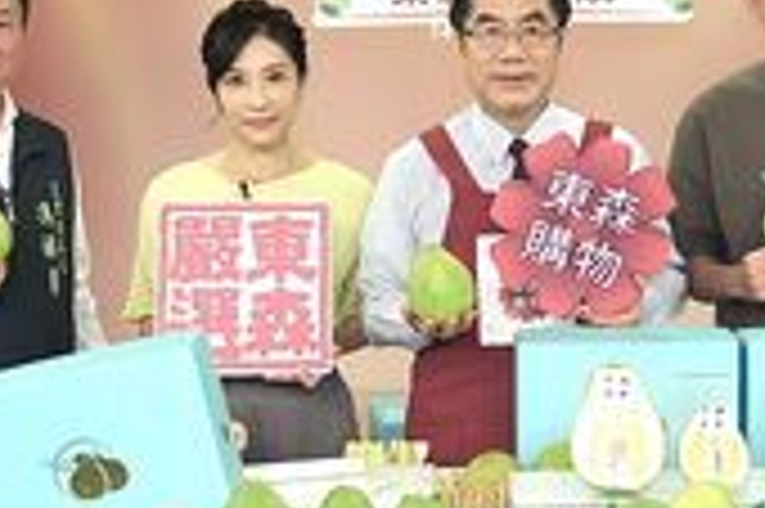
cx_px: 477
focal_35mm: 73
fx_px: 1550
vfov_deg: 18.6
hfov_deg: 27.6
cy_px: 227
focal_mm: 20.6
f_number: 2.8
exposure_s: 1/200
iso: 320
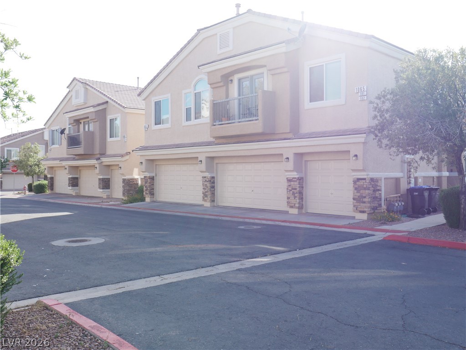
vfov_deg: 44.2
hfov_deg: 56.8
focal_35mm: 32
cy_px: 175
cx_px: 233
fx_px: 431
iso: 200
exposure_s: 1/200
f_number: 5.6
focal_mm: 16
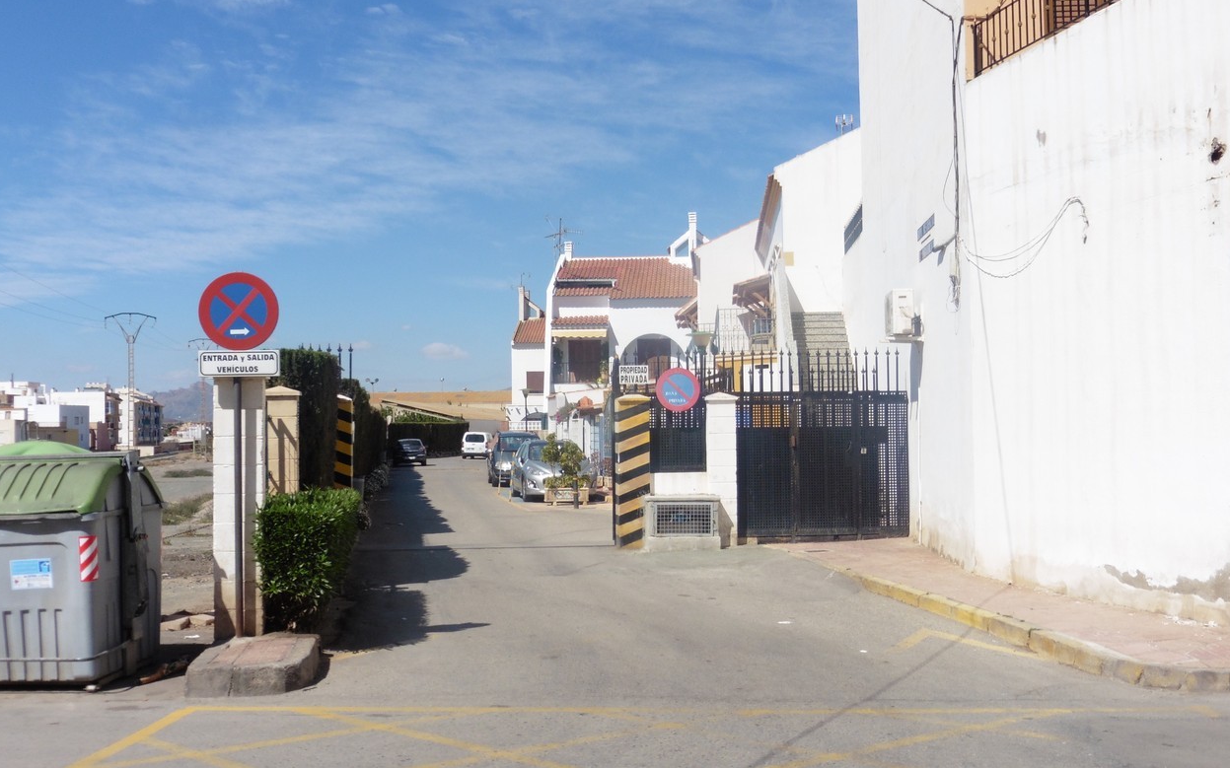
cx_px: 622
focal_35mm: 37
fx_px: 1240
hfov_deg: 52.8
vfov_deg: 34.4
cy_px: 390
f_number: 3.7
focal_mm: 6.1
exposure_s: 1/2000
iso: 100
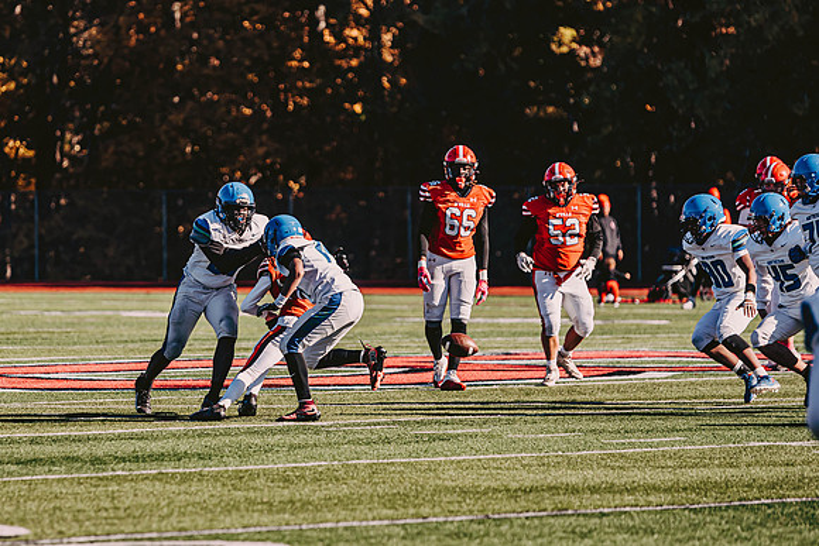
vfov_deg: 5.5
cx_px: 262
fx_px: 5730
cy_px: 273
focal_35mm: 252
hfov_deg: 8.2
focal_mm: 185
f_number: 3.2
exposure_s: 1/2500
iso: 250
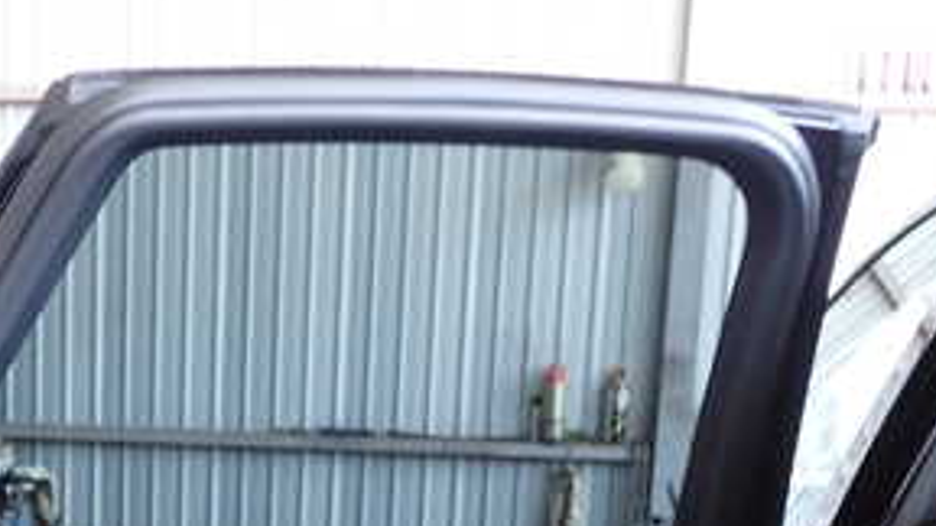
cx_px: 244
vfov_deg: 16.6
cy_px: 705
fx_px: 1688
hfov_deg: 30.5
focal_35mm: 68
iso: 200
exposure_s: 1/50
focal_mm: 5.4
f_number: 2.3
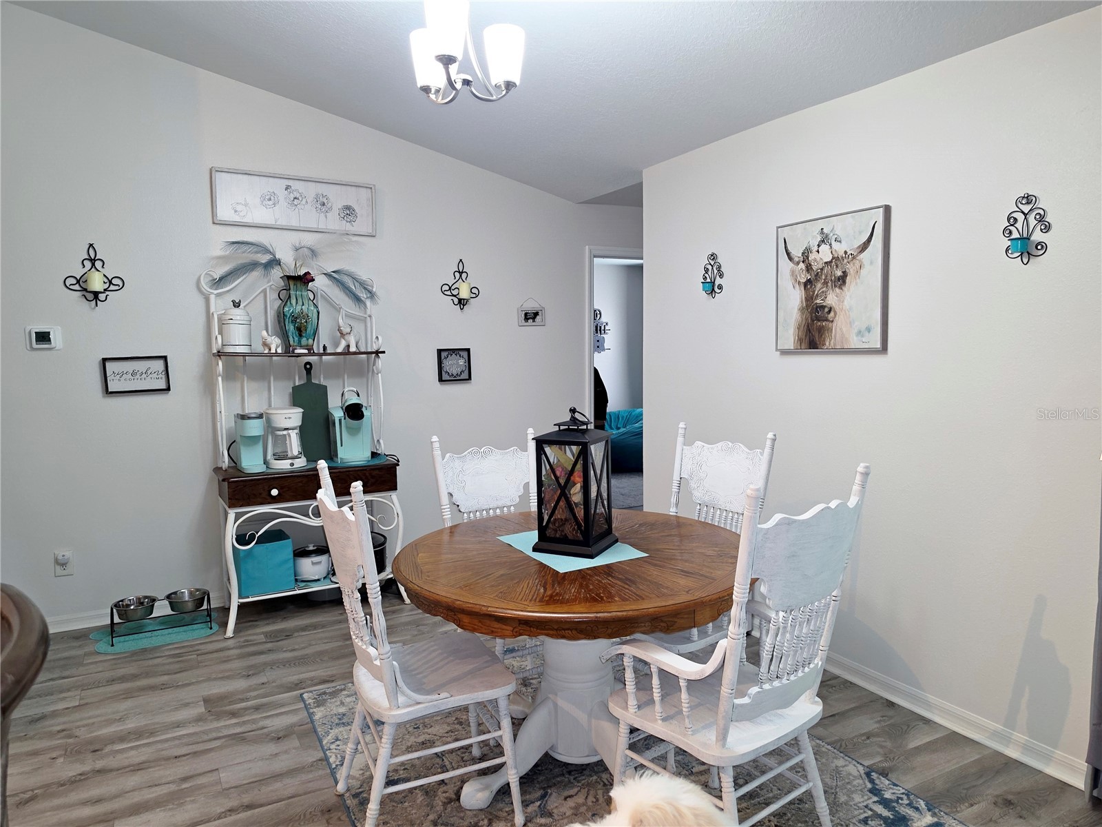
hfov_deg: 73.9
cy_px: 414
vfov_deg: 58.9
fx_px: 732
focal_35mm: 23
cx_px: 551
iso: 50
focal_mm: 6.5
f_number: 1.4
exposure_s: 1/24
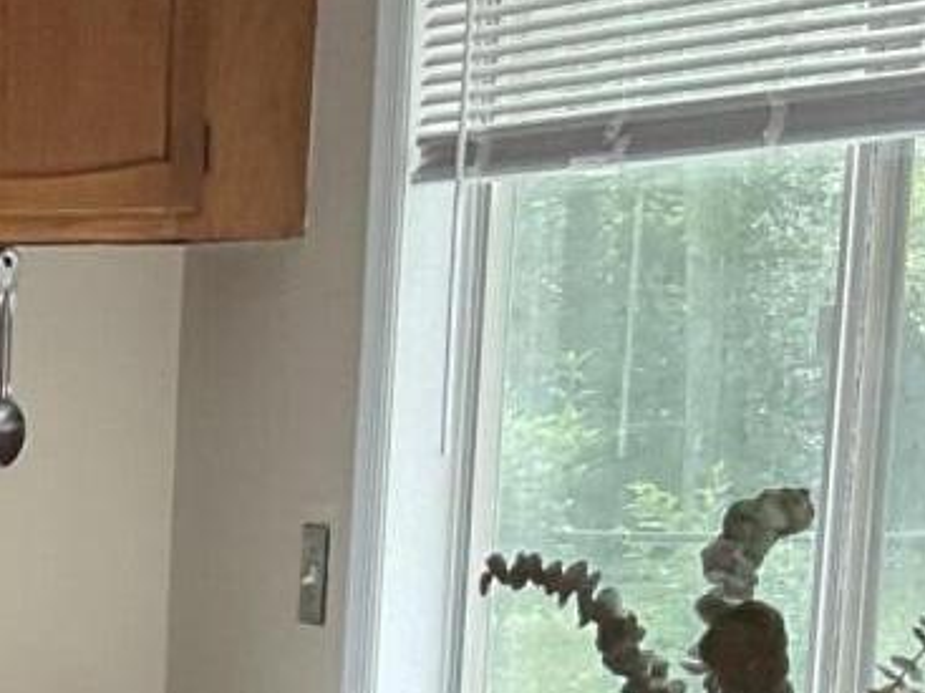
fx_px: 4221
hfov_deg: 11.7
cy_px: 1109
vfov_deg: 9.1
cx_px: -648
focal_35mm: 158
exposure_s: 1/60
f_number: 1.8
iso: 100
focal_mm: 3
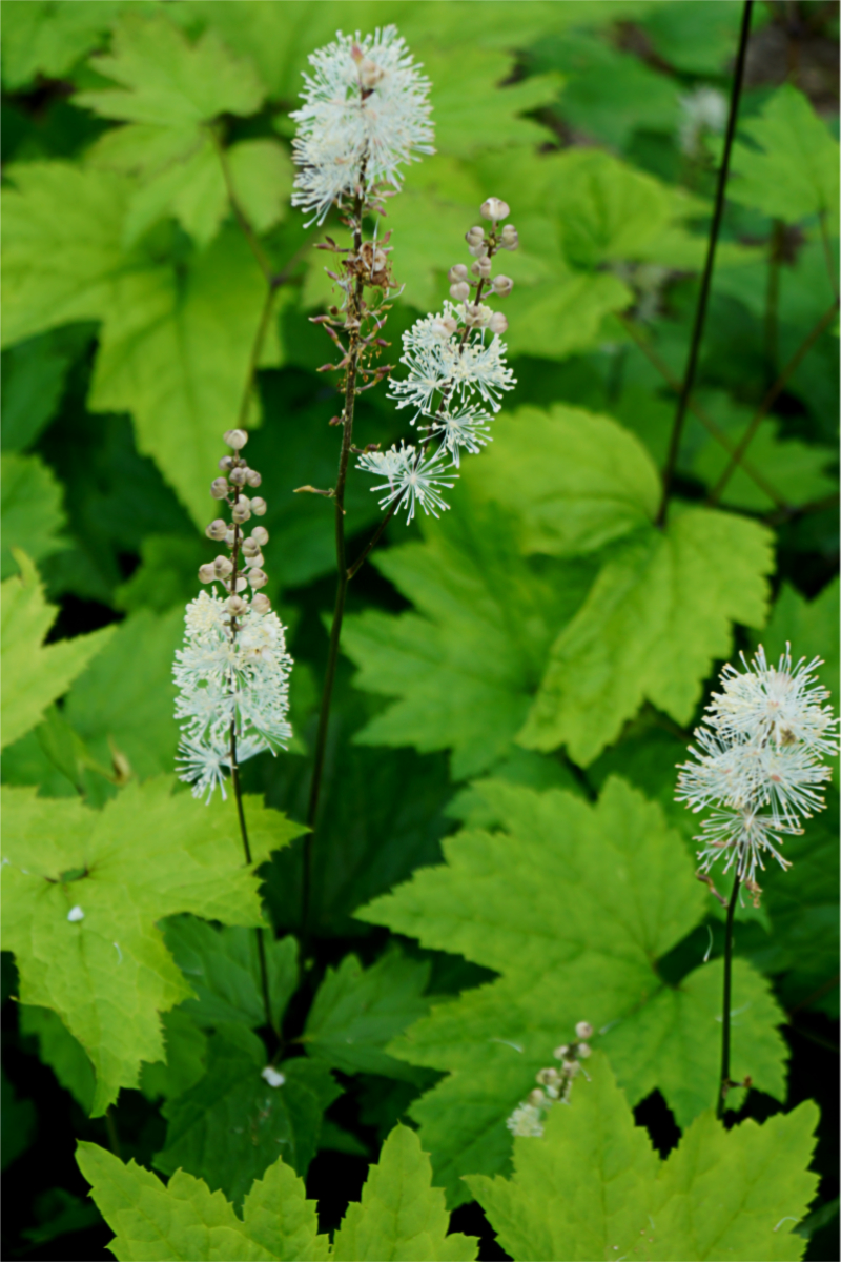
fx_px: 2891
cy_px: 631
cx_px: 420
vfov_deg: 24.6
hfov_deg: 16.6
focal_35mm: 82
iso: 125
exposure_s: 1/100
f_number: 5.6
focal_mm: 55
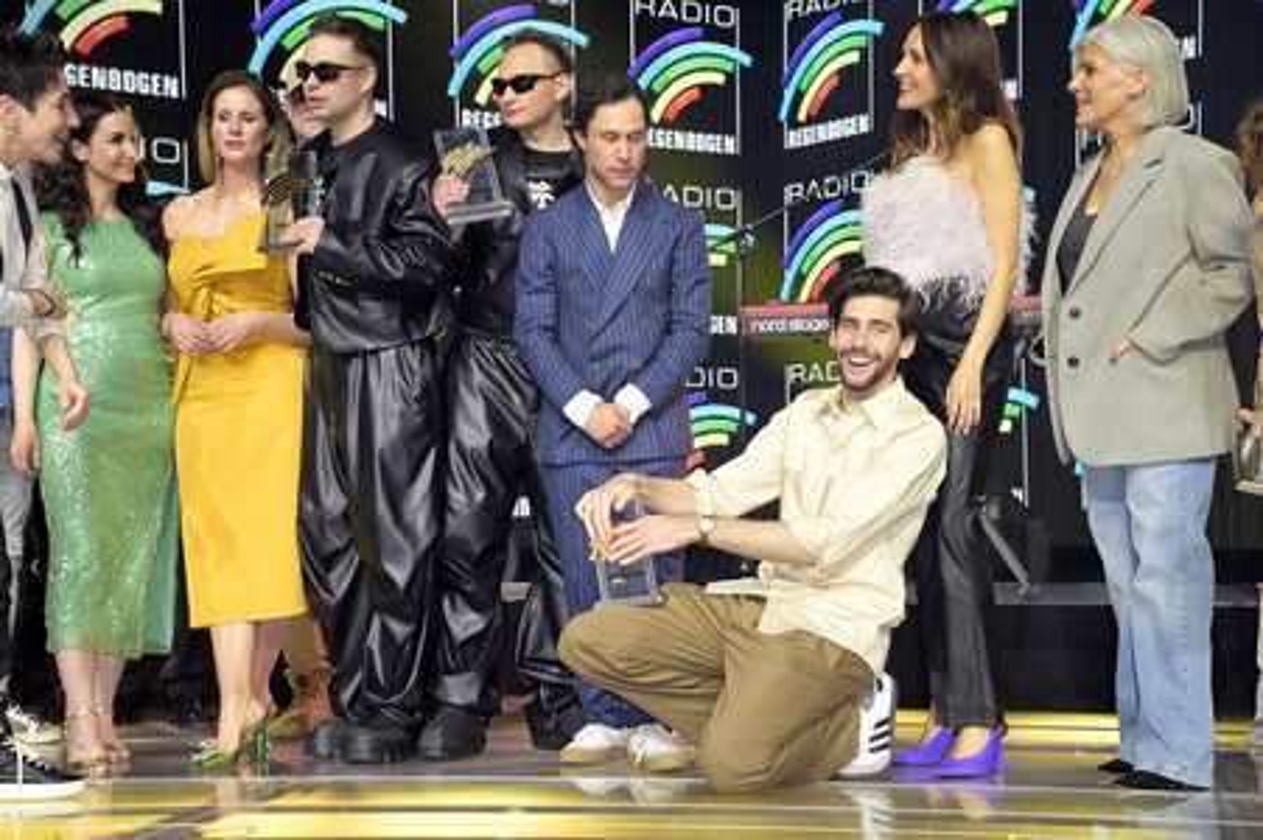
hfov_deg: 30.5
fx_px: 2314
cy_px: 420
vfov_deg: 20.6
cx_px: 632
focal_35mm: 66
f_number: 5.6
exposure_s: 1/250
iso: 1600
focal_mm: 66
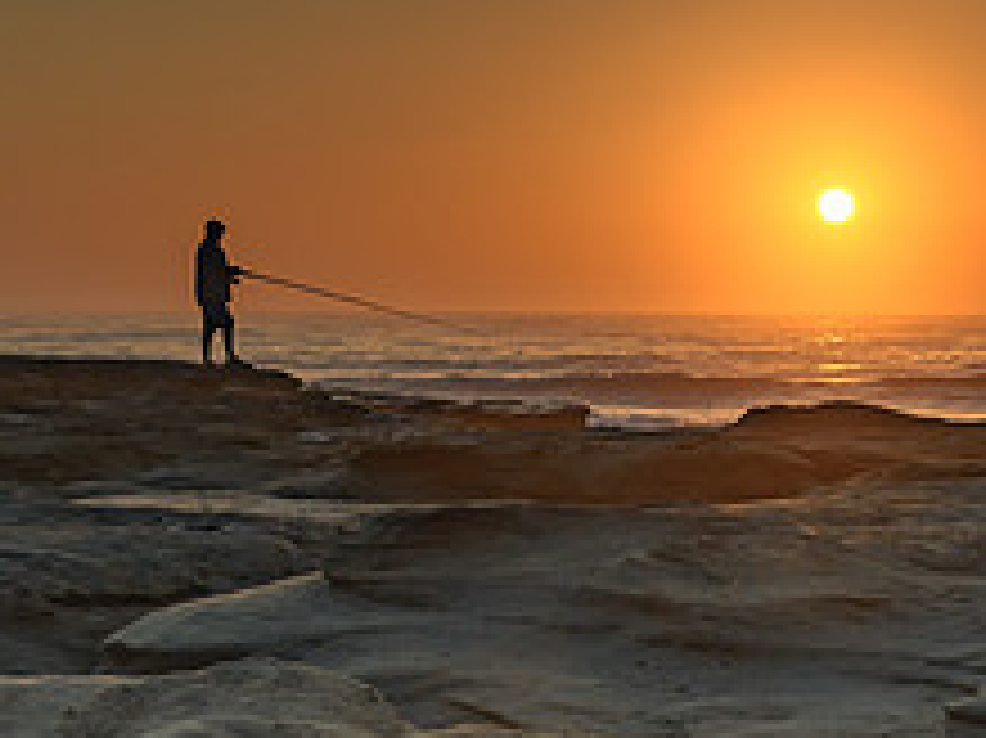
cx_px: 639
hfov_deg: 18.3
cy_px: 533
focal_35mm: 107
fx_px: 3046
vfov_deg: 13.8
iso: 200
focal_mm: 27
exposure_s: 1/200
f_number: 8
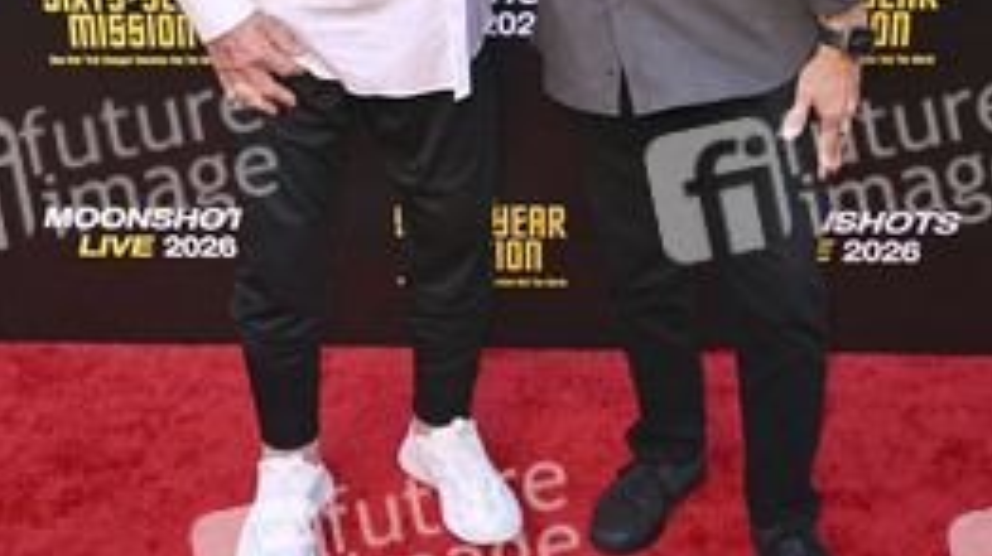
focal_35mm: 56
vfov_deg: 20.6
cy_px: -15
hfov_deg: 37.2
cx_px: 496
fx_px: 1472
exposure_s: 1/250
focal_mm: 35
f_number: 5.6
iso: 640
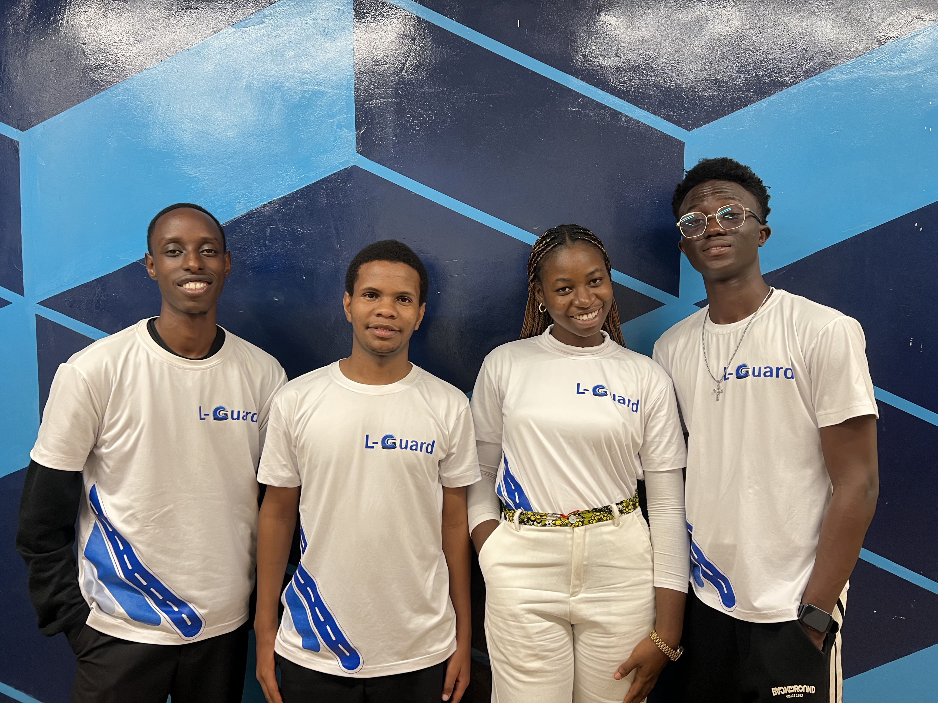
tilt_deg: -3.7
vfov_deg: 53.1
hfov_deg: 67.3
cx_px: 469
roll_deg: +0.4
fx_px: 705
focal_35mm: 26
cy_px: 352
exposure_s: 1/50
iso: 80
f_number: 1.5
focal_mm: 5.7
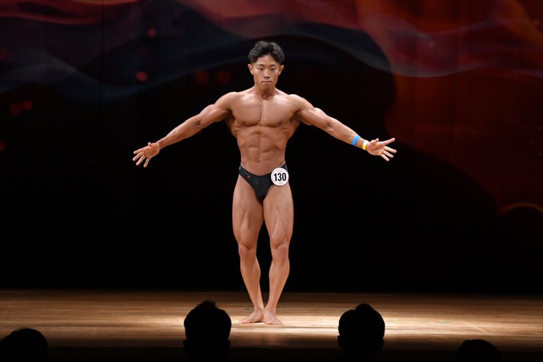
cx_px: 272
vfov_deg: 6.1
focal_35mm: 225
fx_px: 3392
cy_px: 181
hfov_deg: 9.2
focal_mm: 150
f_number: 5.6
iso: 3200
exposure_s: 1/400
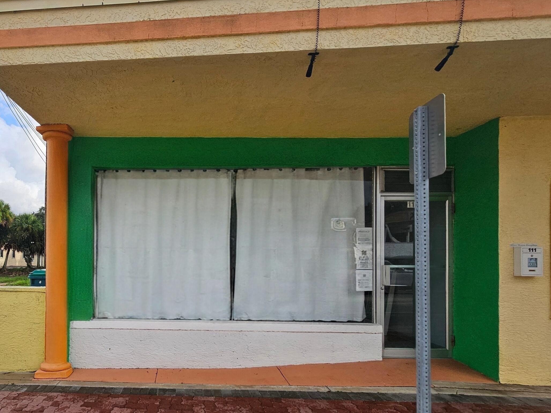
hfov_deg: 79.6
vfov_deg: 67.5
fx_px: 302
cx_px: 153
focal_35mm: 19
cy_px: 260
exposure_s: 1/1044
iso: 50
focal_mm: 2.2
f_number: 2.2
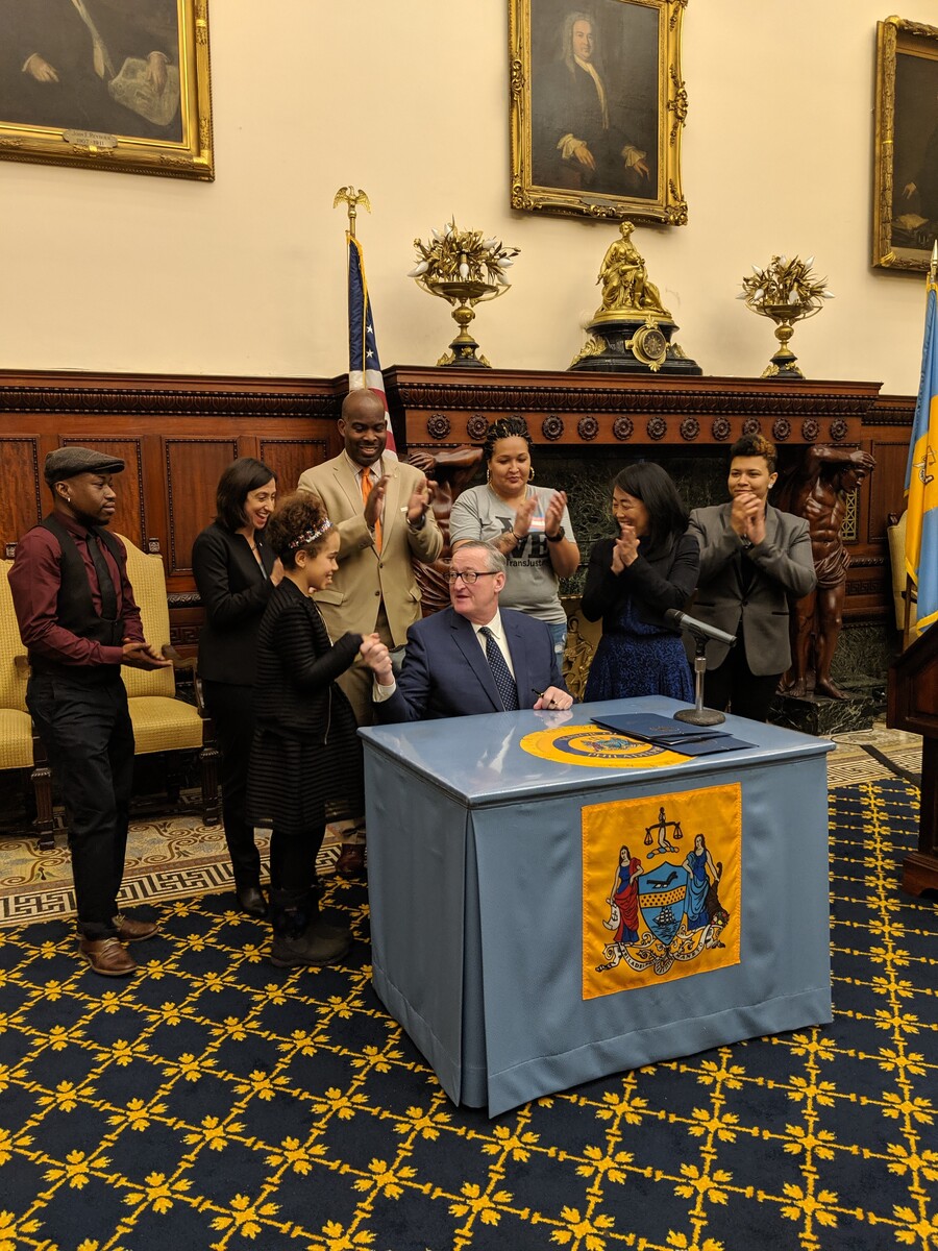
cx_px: 469
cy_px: 626
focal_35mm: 27
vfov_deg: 65.3
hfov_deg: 51.4
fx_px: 976
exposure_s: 1/60
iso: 191
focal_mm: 4.44
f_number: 1.8
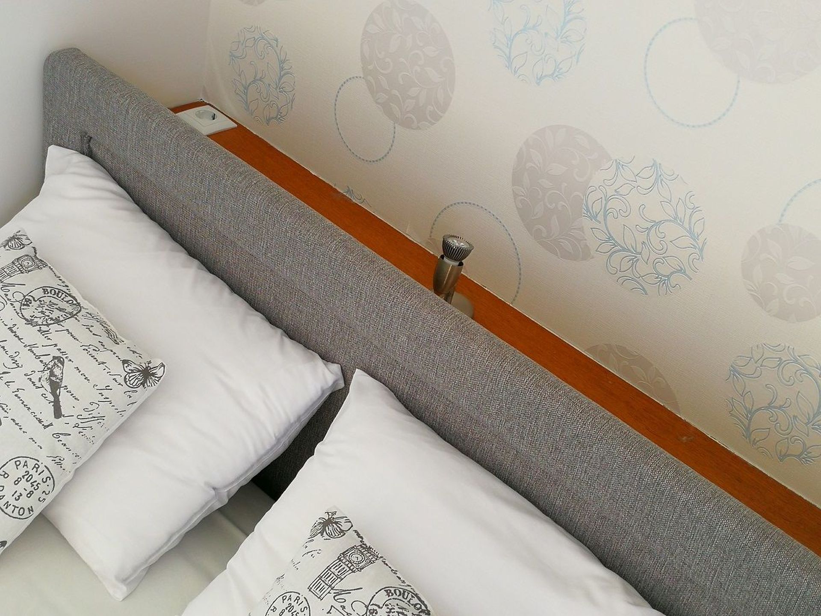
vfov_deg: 30.3
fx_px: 1138
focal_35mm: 48
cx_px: 410
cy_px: 308
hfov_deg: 39.7
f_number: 2.2
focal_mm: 3.95
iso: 100
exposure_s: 1/60
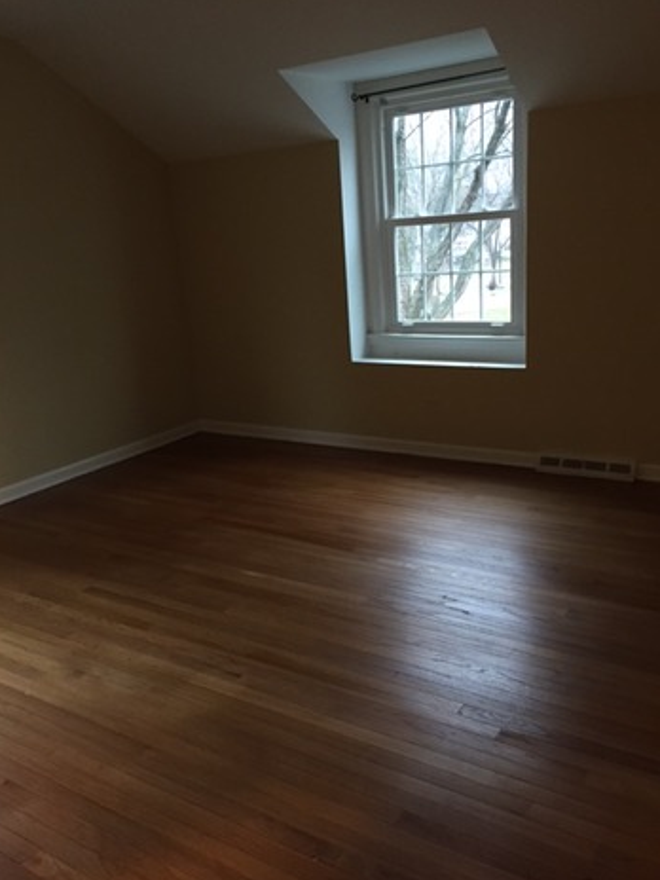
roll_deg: +3.0
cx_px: 336
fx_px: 763
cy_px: 444
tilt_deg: -13.8
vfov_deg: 60.0
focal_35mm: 30
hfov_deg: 46.8
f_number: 2.2
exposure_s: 1/17
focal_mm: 4.15
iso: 250
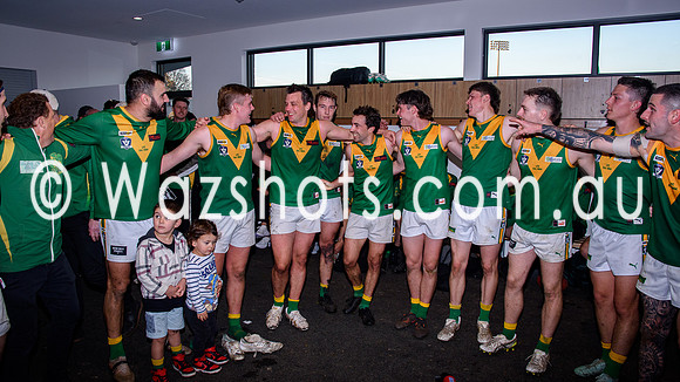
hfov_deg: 73.3
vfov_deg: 45.4
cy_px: 191
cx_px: 338
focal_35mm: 25
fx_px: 457
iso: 400
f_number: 5.6
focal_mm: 16
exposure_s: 1/160
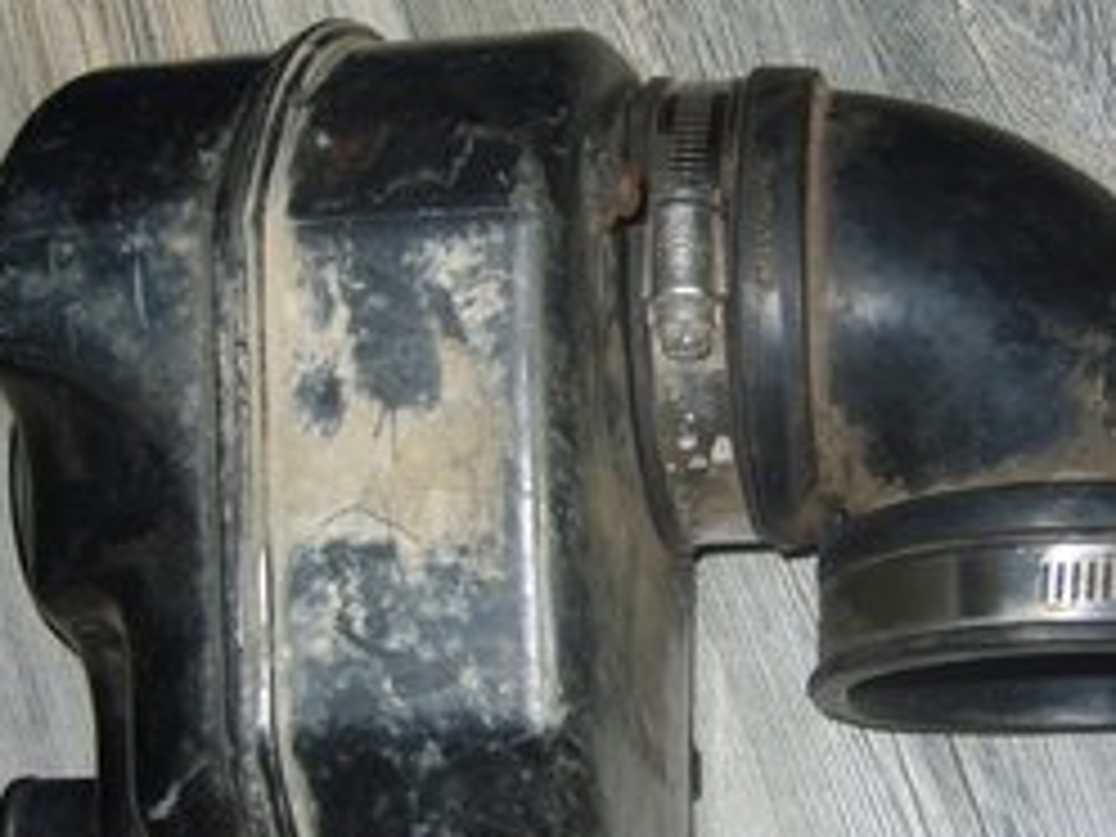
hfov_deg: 27.4
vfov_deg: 20.7
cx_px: 657
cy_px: 428
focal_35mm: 71
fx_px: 2289
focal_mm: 9.2
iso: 100
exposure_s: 1/45
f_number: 3.1
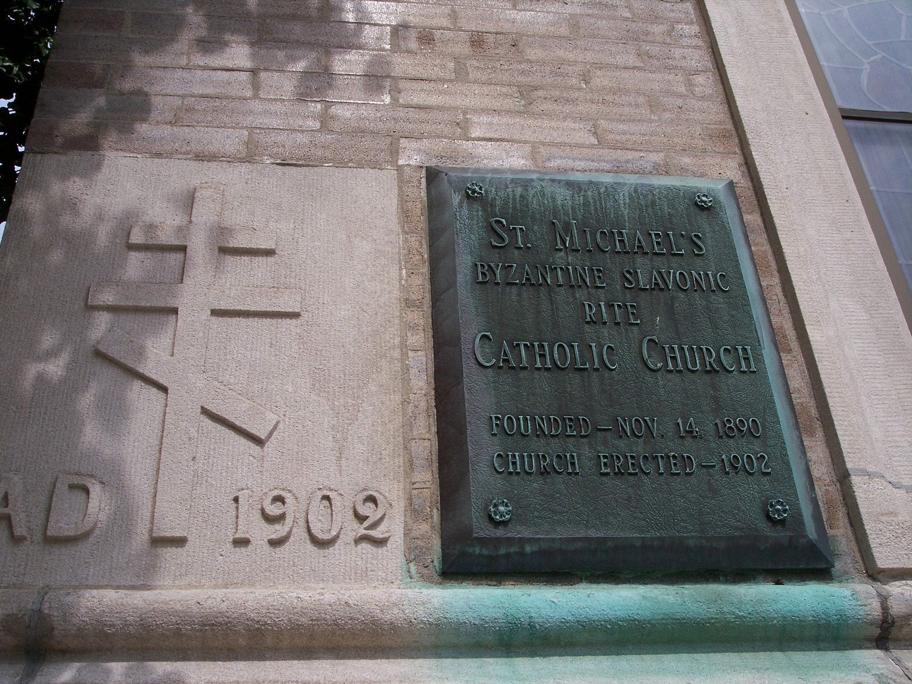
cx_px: 456
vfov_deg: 36.8
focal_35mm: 39
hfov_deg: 47.9
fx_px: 1028
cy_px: 342
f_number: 5.6
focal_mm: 8
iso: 100
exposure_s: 1/750
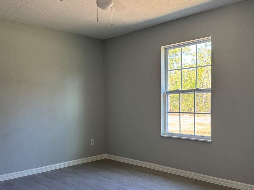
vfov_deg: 40.5
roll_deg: +0.3
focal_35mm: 35
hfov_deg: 52.6
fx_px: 257
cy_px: 113
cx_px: 128
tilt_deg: -3.9
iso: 200
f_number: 1.78
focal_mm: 6.76
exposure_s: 1/121
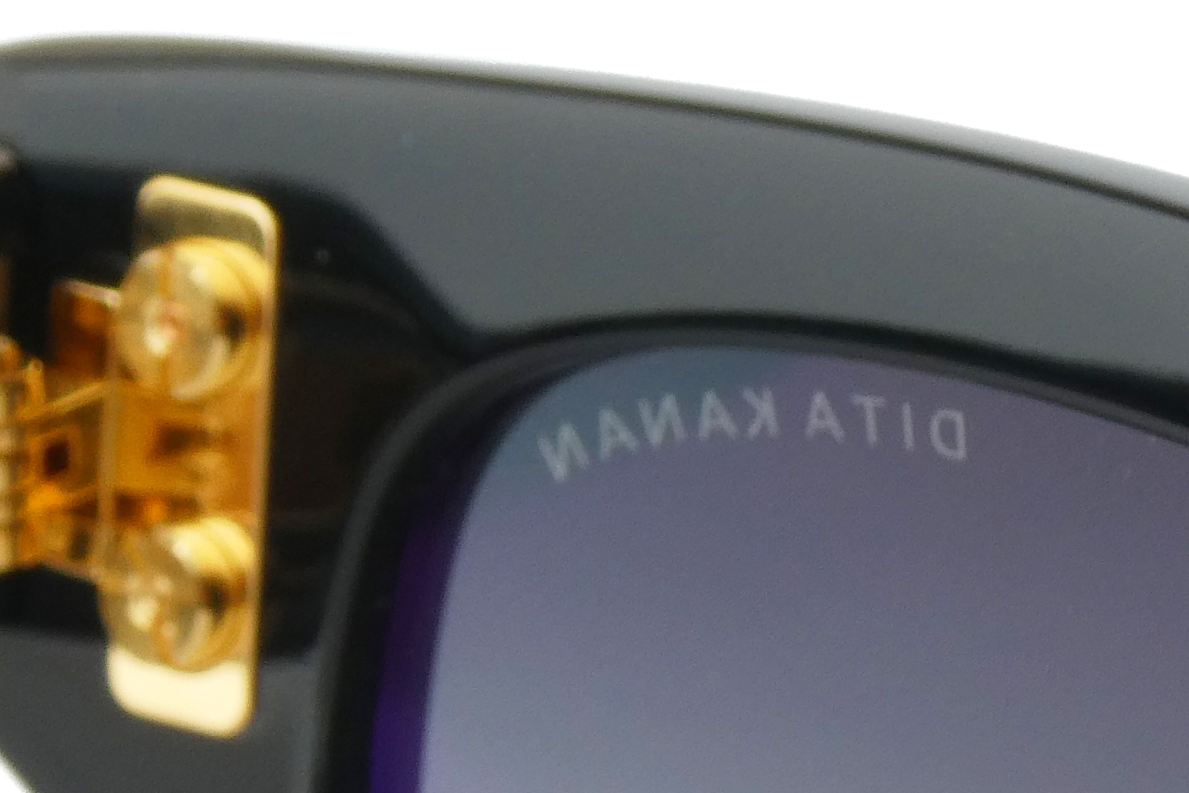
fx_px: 12054
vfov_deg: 3.7
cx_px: 1679
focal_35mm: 365
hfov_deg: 5.6
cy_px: 1417
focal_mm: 19
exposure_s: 1/125
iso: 80
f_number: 5.1
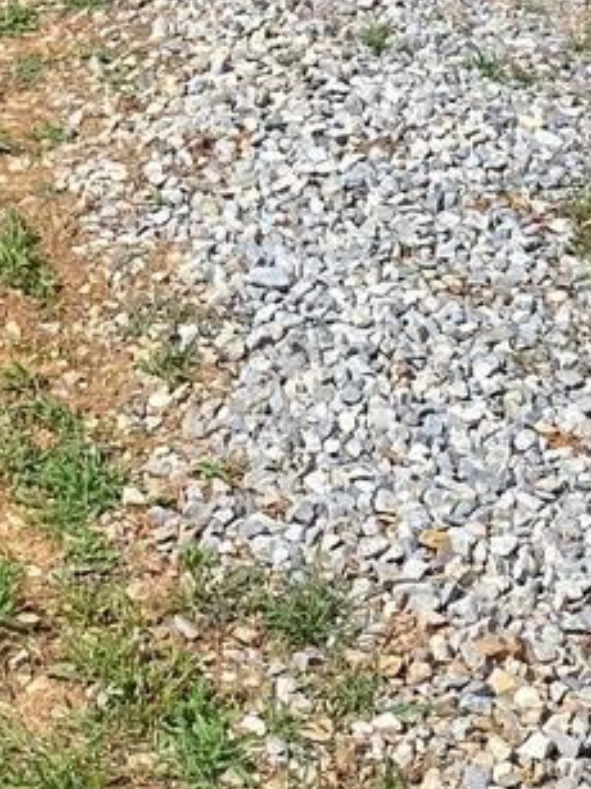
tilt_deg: -11.5
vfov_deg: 14.1
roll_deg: -0.7
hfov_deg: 11.3
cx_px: -15
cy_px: -416
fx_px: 2961
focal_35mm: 130
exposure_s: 1/3125
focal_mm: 4.25
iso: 32
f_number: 1.8
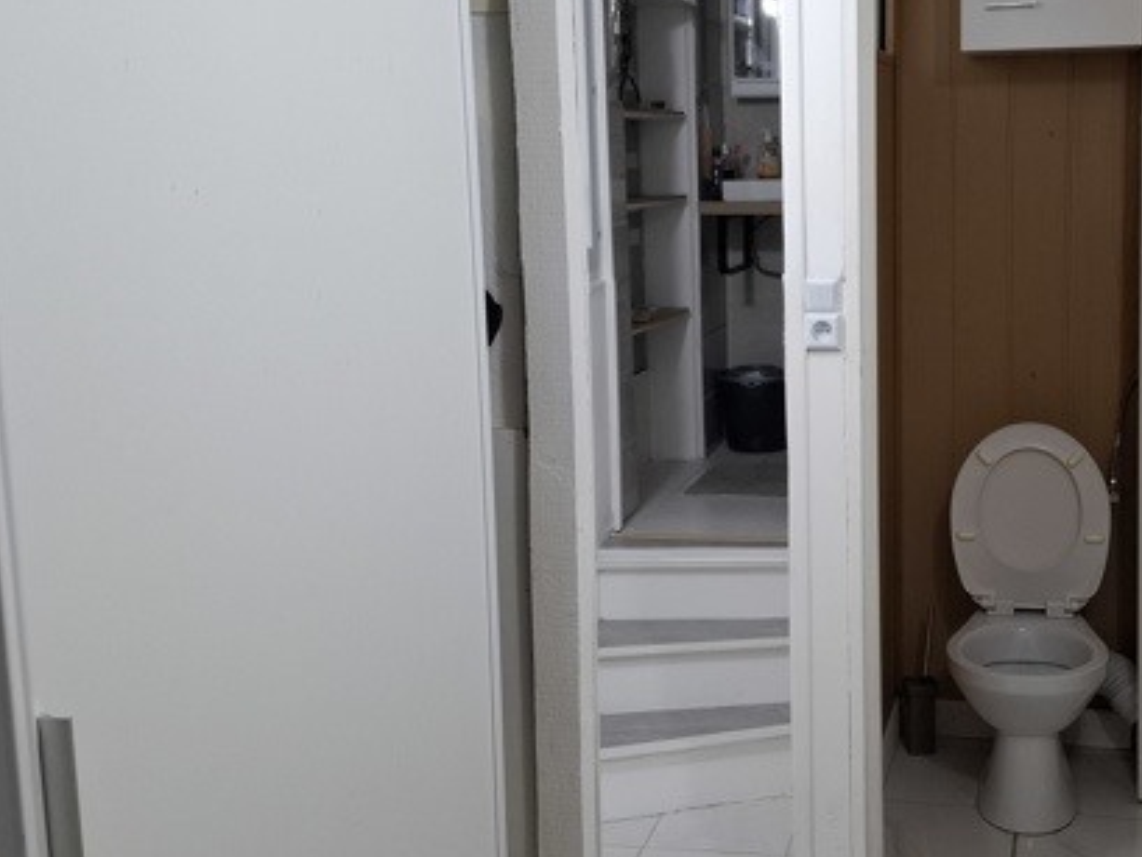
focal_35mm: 45
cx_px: 838
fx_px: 1485
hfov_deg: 41.0
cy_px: 377
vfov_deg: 32.2
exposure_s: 1/60
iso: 160
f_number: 1.8
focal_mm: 5.54
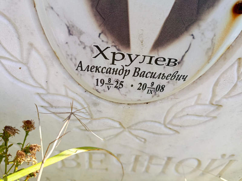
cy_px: 90
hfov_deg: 69.4
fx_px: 175
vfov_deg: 54.9
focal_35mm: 25
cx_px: 121
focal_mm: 4.76
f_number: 1.69
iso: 112
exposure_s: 1/226
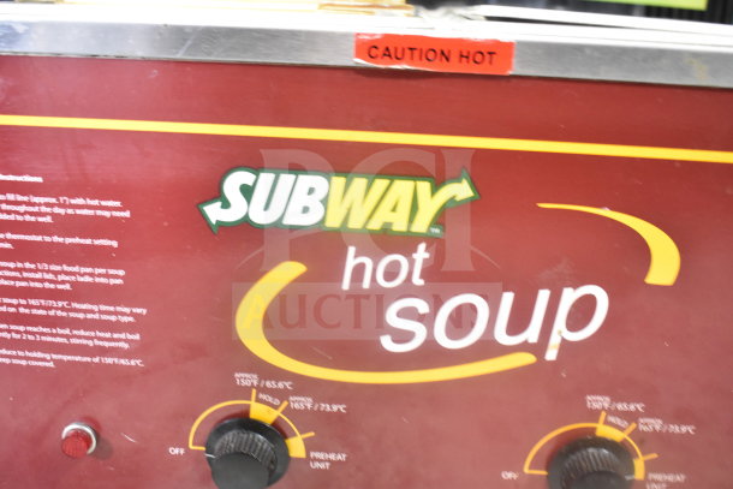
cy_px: 244
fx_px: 733
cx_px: 366
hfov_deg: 53.1
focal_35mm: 36
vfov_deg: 36.9
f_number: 4
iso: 2000
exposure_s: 1/40
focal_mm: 24
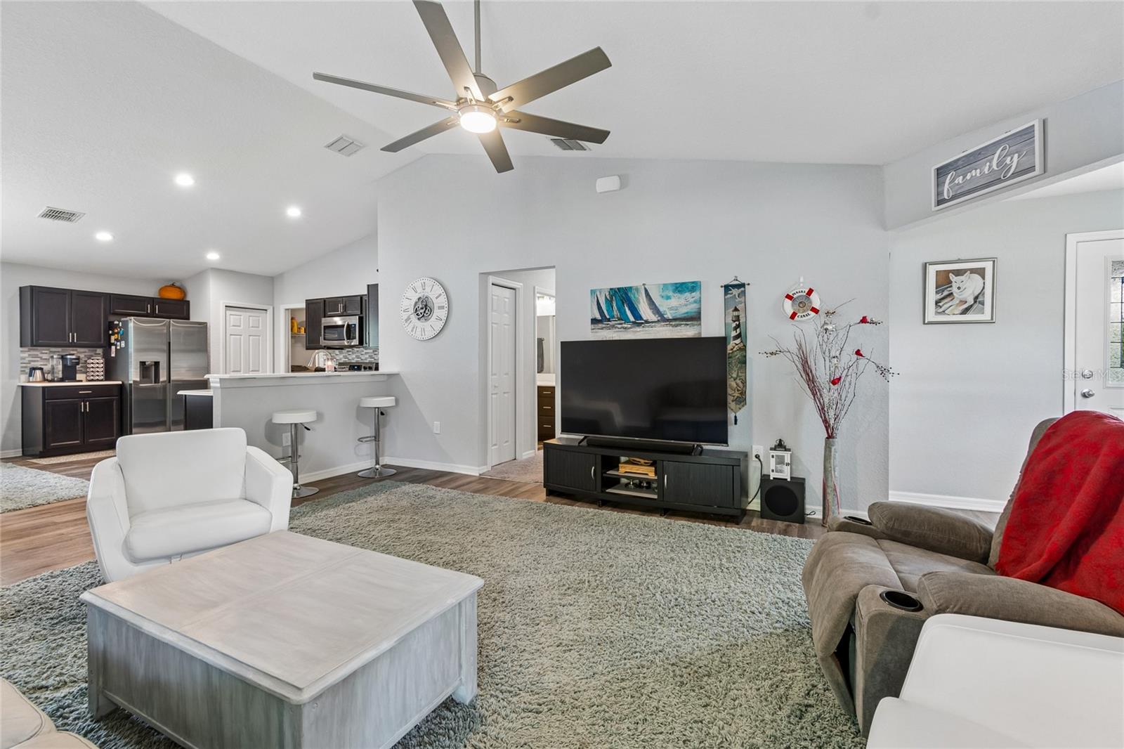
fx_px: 468
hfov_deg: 100.4
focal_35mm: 15
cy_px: 374
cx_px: 562
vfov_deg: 77.3
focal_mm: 10
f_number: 7.1
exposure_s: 1/2.5
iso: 100
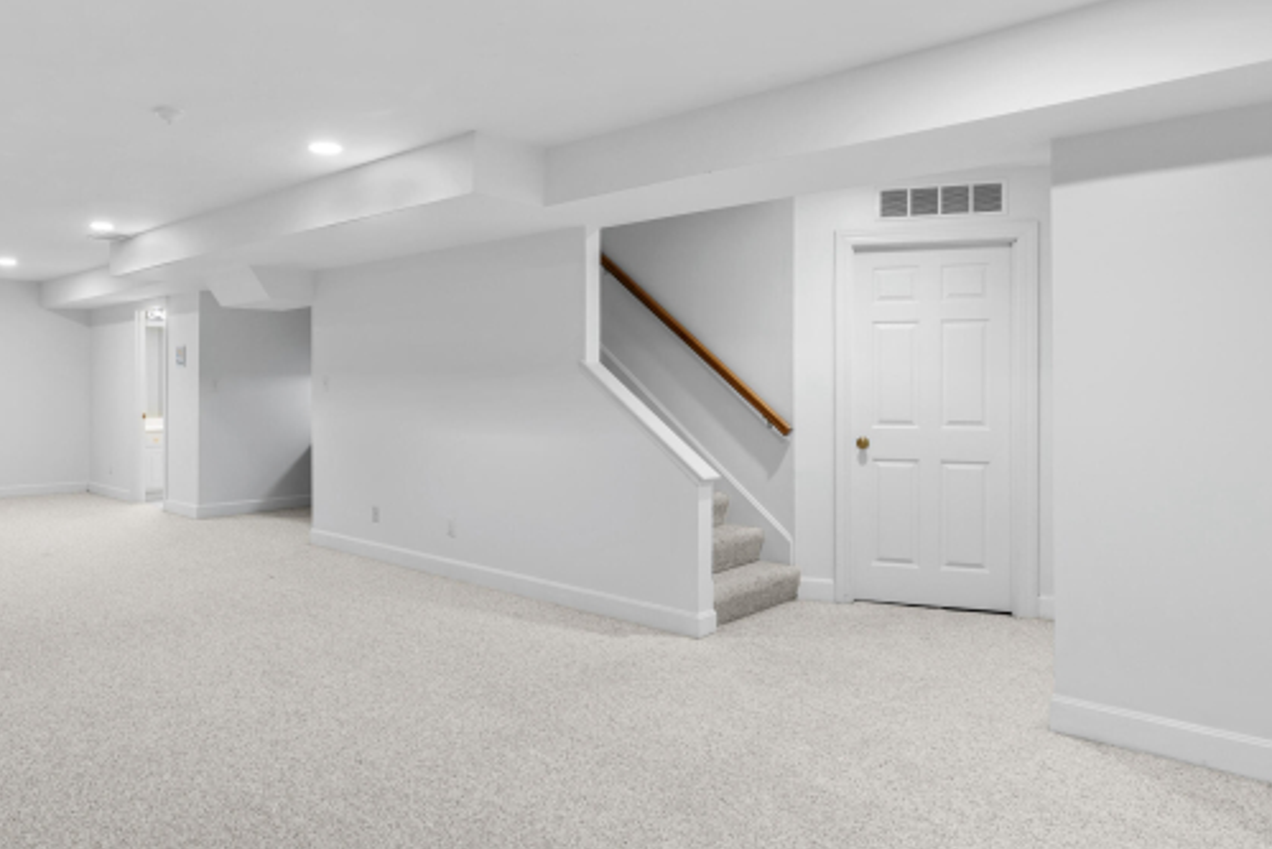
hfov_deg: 72.1
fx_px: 848
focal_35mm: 24
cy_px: 385
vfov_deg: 53.1
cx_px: 452
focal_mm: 16
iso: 400
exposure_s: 1
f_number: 9
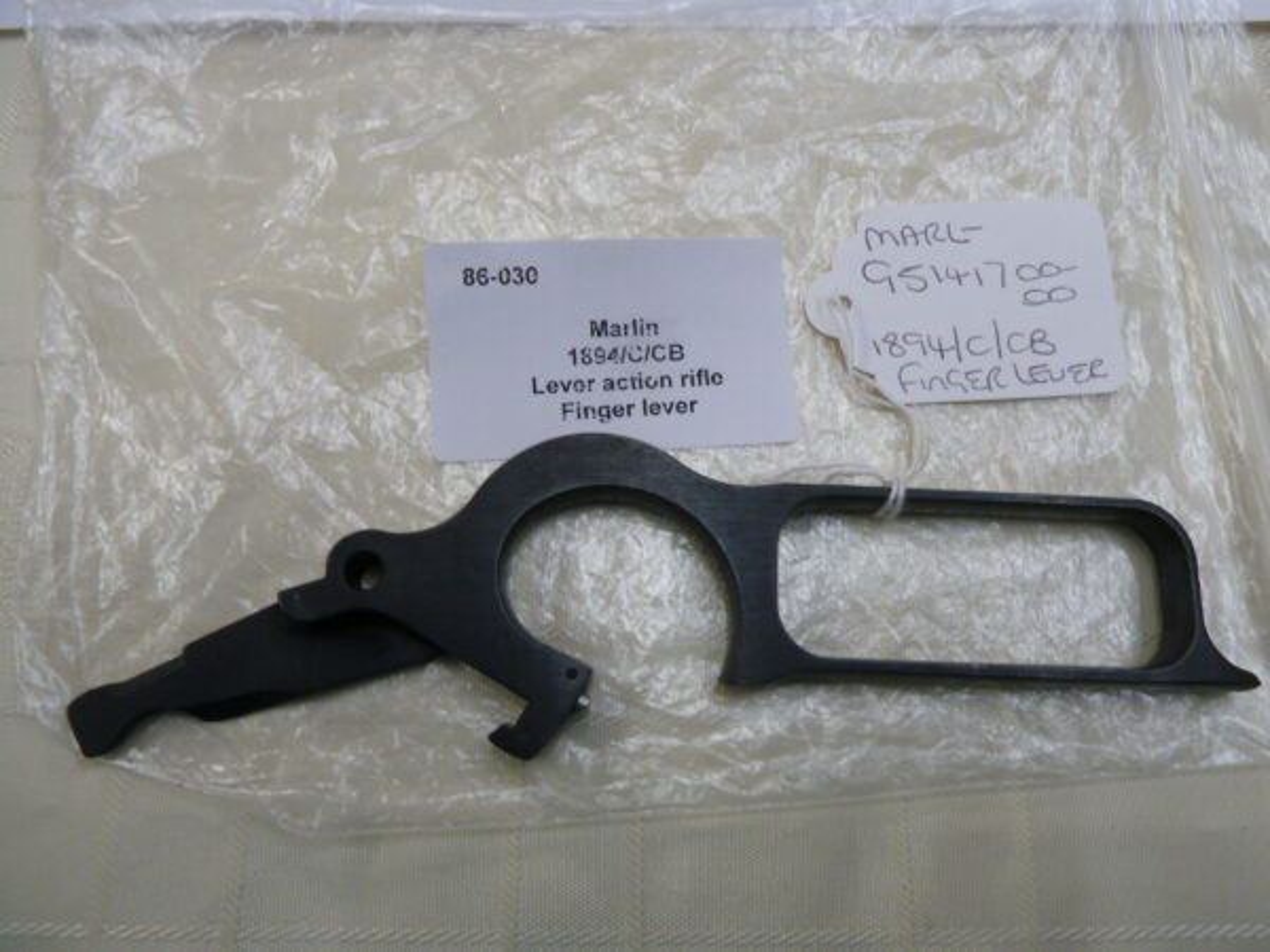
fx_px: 917
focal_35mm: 25
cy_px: 476
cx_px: 635
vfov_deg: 54.9
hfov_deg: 69.4
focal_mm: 4.1
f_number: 3.3
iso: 160
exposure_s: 1/30
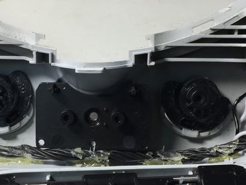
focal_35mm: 85
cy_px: 170
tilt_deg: -59.0
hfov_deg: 23.0
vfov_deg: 17.1
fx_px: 604
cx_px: 110
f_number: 2.2
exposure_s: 1/50
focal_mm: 4.15
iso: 40
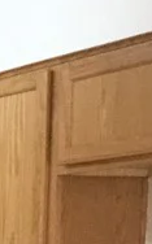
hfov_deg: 6.3
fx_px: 1190
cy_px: 421
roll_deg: +1.1
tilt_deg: -6.4
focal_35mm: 179
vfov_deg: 11.0
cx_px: -395
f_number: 2.4
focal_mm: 3.3
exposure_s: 1/30
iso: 160
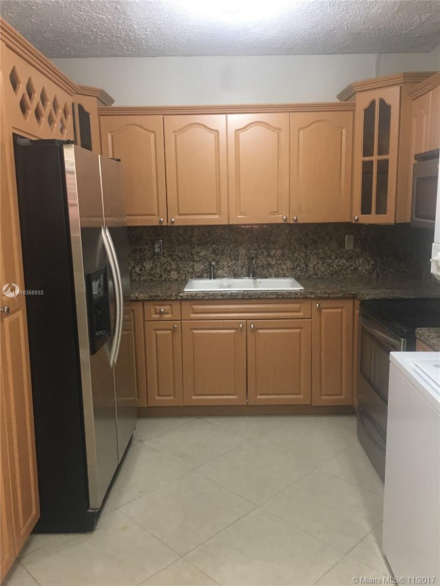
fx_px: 491
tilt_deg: -9.0
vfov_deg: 61.7
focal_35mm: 29
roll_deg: +0.5
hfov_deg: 48.2
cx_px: 220
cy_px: 293
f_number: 2.2
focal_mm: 4.15
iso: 80
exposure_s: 1/8
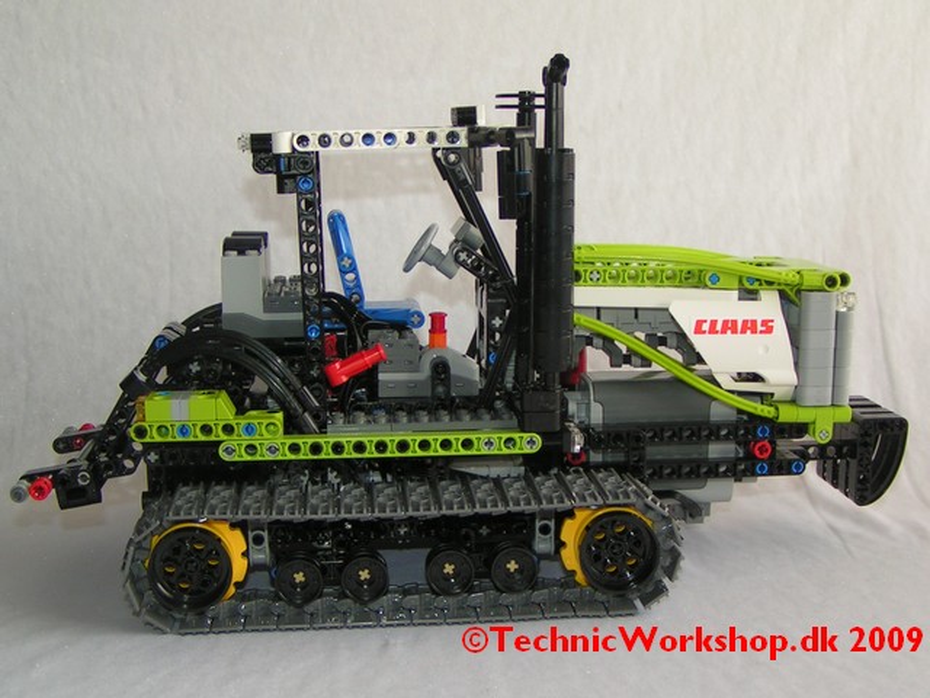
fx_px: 1021
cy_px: 349
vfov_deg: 37.7
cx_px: 465
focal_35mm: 38
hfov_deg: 49.0
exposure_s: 1/60
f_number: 2.8
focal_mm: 5.8
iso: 50
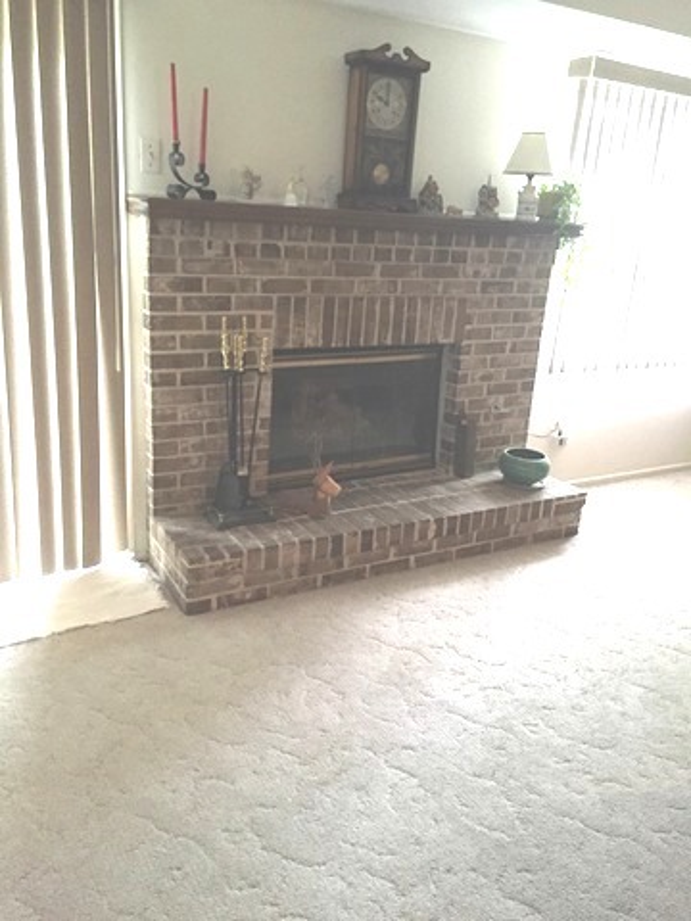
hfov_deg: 48.2
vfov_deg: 61.7
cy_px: 460
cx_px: 346
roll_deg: -1.9
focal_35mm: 29
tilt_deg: -18.2
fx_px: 772
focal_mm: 4.15
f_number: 2.2
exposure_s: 1/30
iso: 250
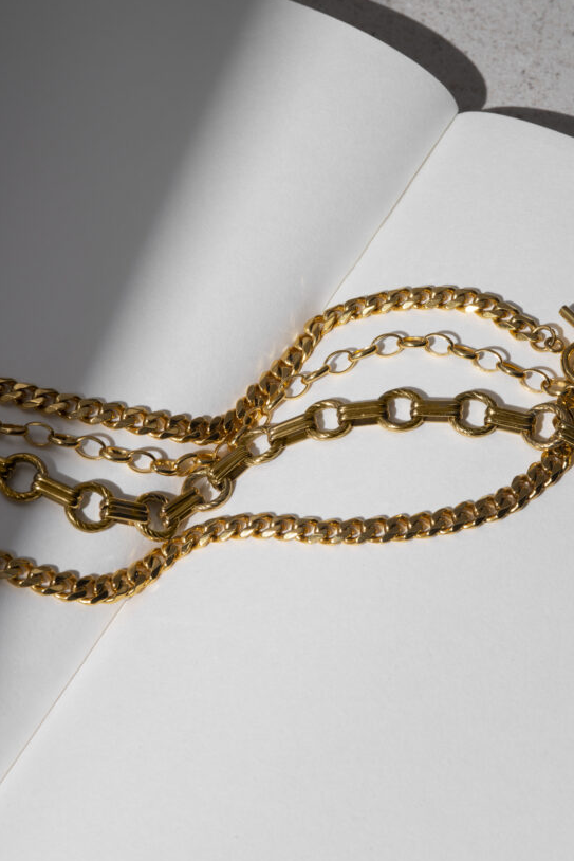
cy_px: 404
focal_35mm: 116
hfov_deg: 11.8
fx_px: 2773
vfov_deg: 17.6
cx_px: 282
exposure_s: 1/125
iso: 200
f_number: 22
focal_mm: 105
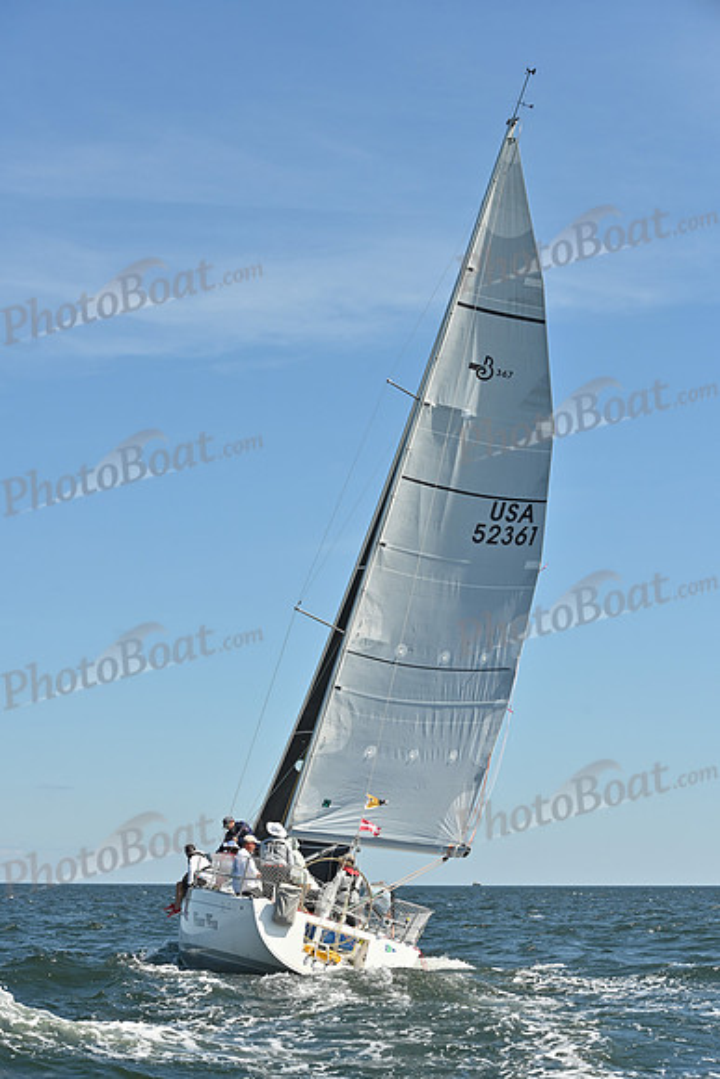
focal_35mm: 70
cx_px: 360
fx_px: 2099
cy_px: 540
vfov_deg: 28.8
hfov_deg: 19.5
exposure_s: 1/1250
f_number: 8
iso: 250
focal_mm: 70
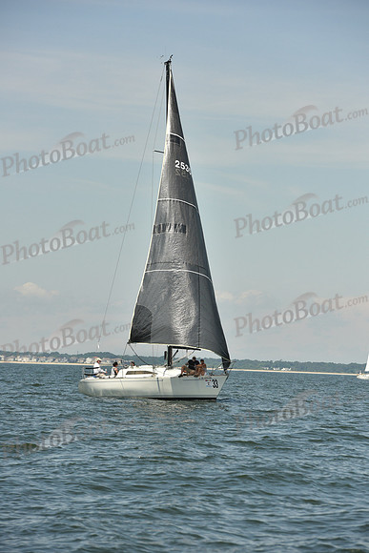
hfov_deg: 8.6
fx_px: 2458
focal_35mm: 160
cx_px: 184
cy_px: 276
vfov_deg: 12.8
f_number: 8
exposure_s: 1/1600
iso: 320
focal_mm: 160
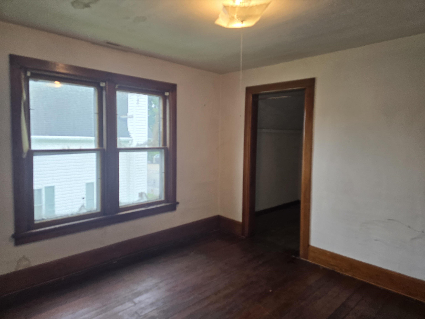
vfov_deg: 58.9
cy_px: 160
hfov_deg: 73.9
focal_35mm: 23
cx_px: 212
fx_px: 282
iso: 125
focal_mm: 6.3
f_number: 1.7
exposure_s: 1/120
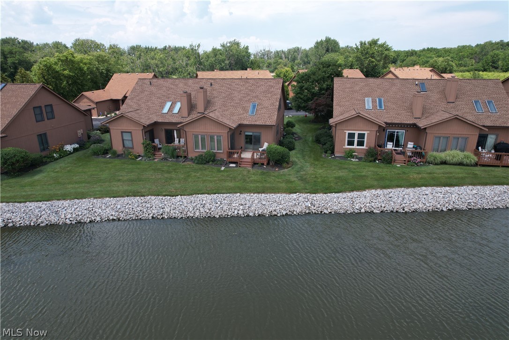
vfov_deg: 57.2
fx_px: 311
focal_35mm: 22
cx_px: 254
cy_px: 170
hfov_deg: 78.6
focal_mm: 8.38
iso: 100
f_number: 2.8
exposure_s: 1/1250
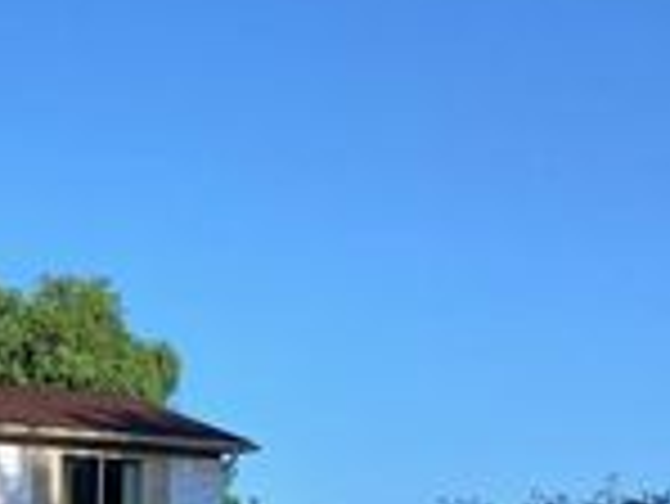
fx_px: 1685
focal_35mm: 87
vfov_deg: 16.2
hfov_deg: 21.5
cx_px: -40
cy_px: 632
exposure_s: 1/510
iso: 20
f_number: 1.8
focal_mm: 3.98
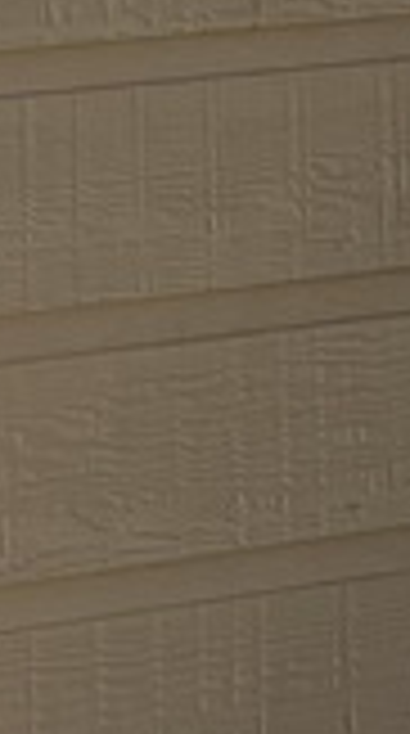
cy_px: -482
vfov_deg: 8.4
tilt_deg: -3.5
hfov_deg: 4.7
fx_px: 4879
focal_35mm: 251
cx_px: 1045
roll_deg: +0.0
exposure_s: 1/1597
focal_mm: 5.7
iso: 50
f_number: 1.5
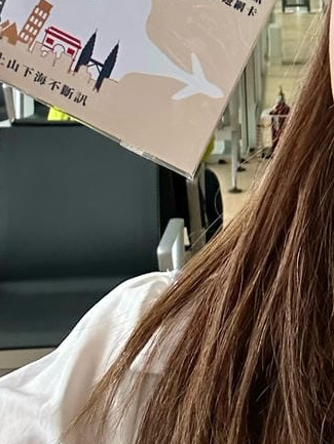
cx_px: 381
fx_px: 1093
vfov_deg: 22.9
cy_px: 145
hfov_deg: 16.8
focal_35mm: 85
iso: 80
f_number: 1.9
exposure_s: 1/73
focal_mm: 2.69
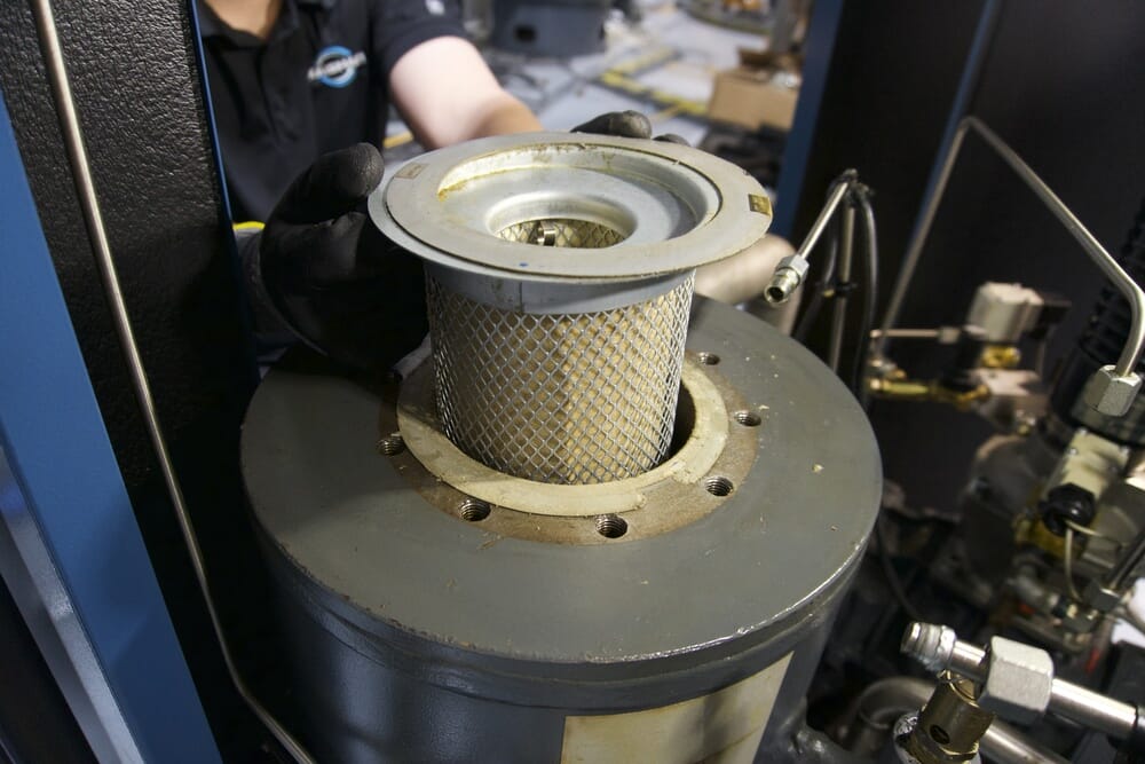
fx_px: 763
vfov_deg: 53.1
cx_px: 572
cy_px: 382
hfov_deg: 73.7
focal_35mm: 24
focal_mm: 16
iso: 1600
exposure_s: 1/60
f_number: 3.5
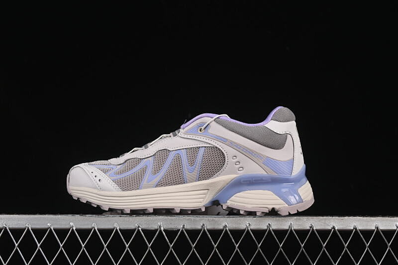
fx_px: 829
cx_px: 199
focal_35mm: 75
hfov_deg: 27.0
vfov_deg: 18.2
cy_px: 132
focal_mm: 50
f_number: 8
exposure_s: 1/80
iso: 160
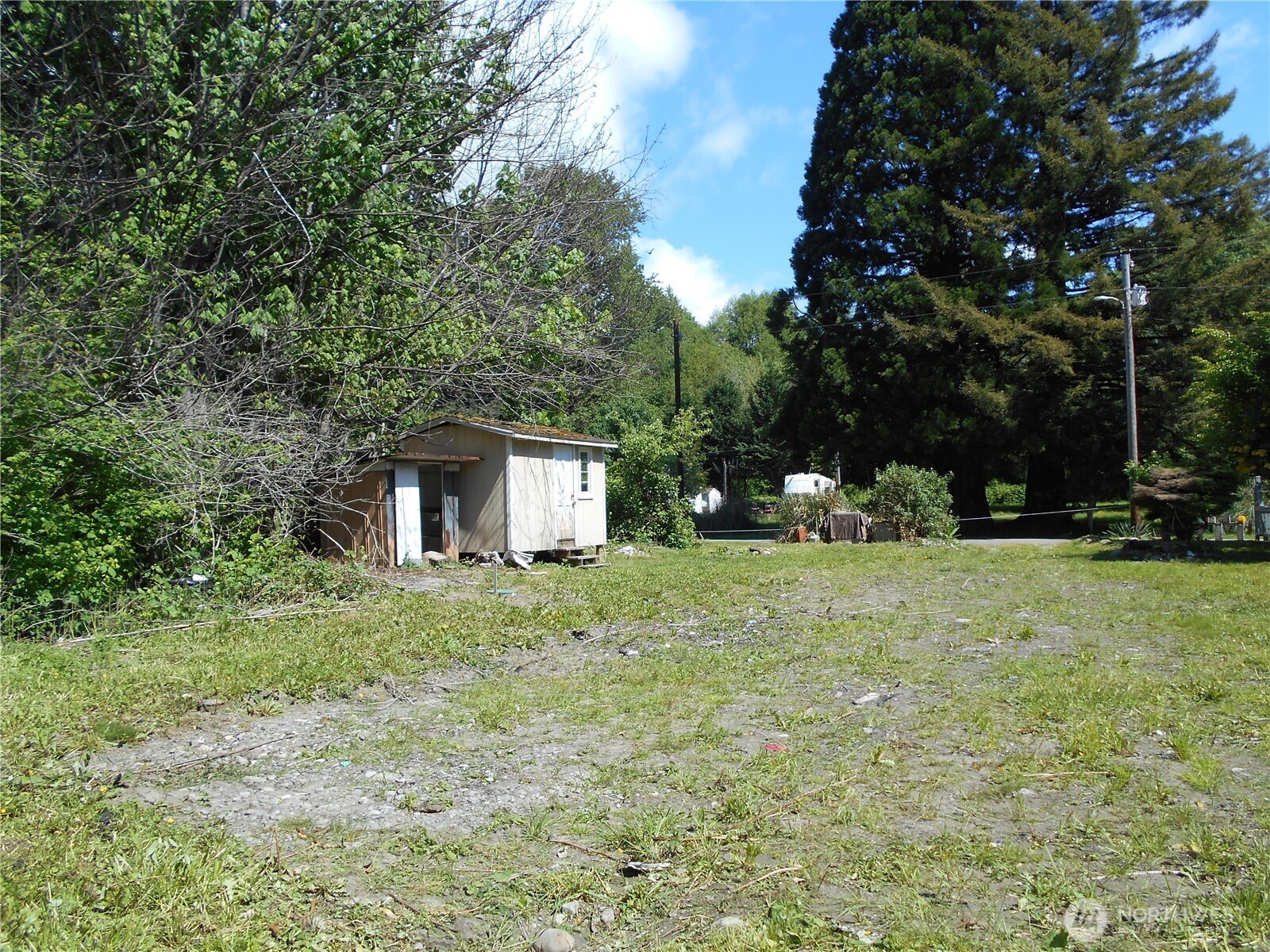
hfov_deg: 67.3
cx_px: 635
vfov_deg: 53.1
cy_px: 476
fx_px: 954
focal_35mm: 26
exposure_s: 1/640
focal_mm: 4.6
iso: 80
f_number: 3.2
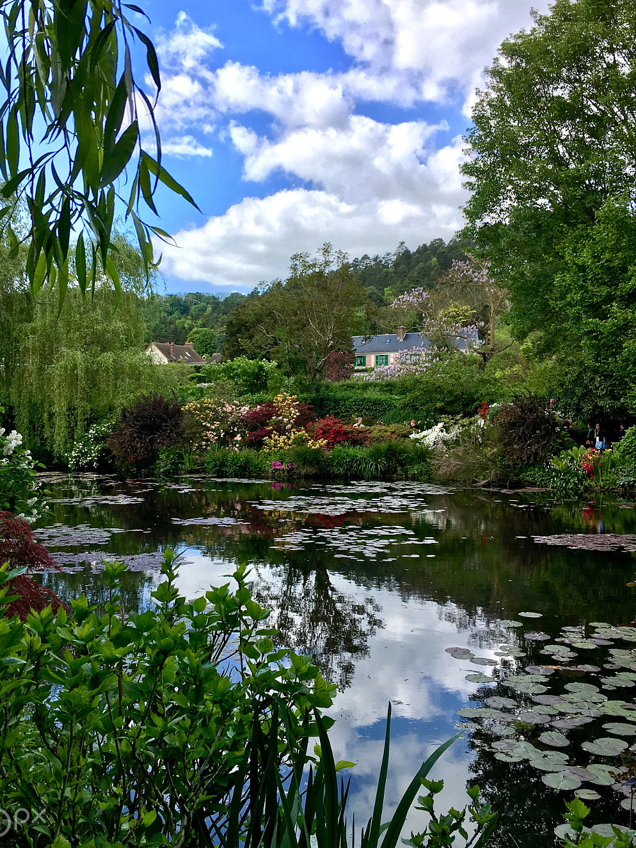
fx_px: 858
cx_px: 271
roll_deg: +0.4
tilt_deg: +0.7
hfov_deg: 40.6
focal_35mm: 35
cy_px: 395
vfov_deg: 52.6
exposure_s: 1/596
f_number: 2.2
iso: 25
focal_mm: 4.15
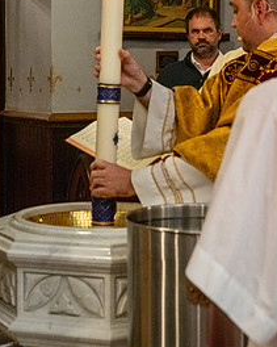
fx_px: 902
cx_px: 108
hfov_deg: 17.4
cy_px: 66
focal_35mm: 88
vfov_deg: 21.5
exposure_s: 1/60
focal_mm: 55
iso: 5000
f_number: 6.3
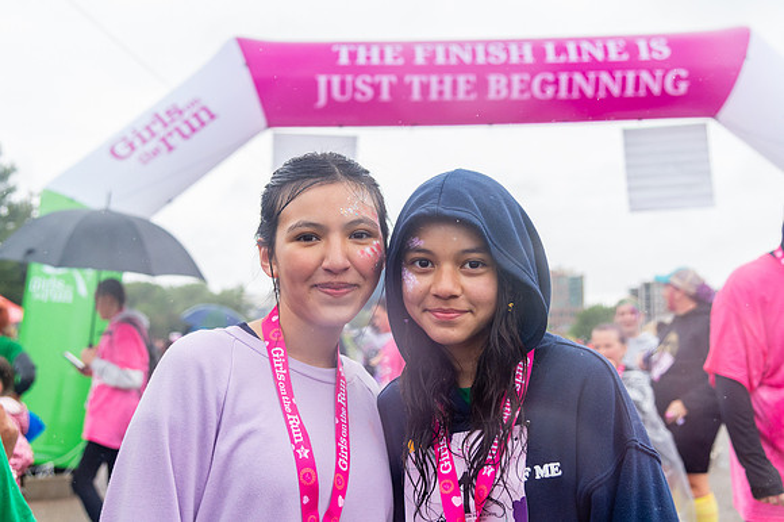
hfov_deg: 42.7
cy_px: 223
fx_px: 999
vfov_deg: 29.2
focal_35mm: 46
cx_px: 334
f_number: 4
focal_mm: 40
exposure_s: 1/2500
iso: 1600
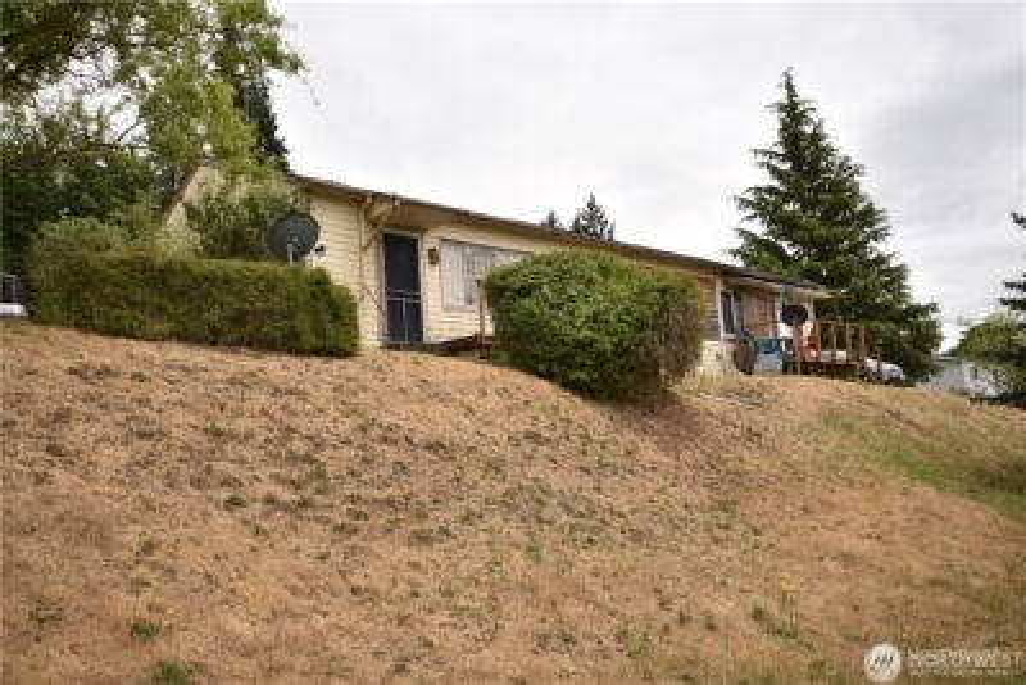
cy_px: 342
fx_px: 855
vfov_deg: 43.6
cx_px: 513
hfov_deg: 61.9
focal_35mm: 30
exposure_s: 1/200
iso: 100
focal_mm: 20
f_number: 10
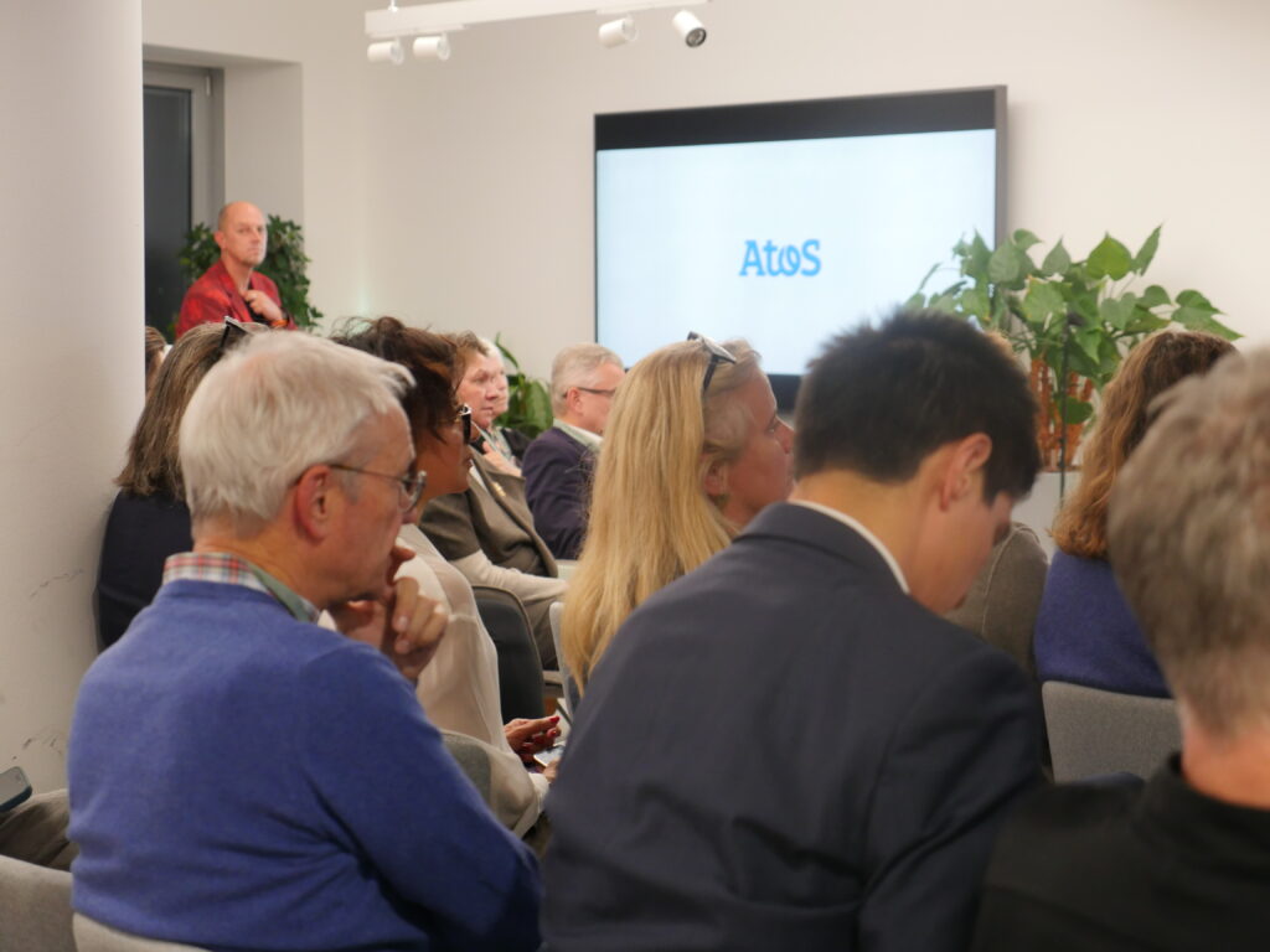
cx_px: 635
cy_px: 476
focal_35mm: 70
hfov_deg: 27.8
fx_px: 2568
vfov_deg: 21.0
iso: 1000
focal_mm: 35
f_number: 2.8
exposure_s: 1/80
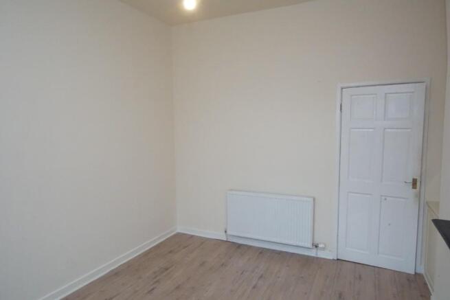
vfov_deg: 53.2
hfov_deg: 73.7
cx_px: 225
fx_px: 300
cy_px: 150
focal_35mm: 24
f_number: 22
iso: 3200
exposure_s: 1/40
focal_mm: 16
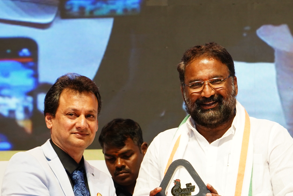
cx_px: 218
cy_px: 194
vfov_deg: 8.1
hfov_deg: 12.2
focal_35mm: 168
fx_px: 1367
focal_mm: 70
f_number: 5.6
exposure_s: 1/80
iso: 1250
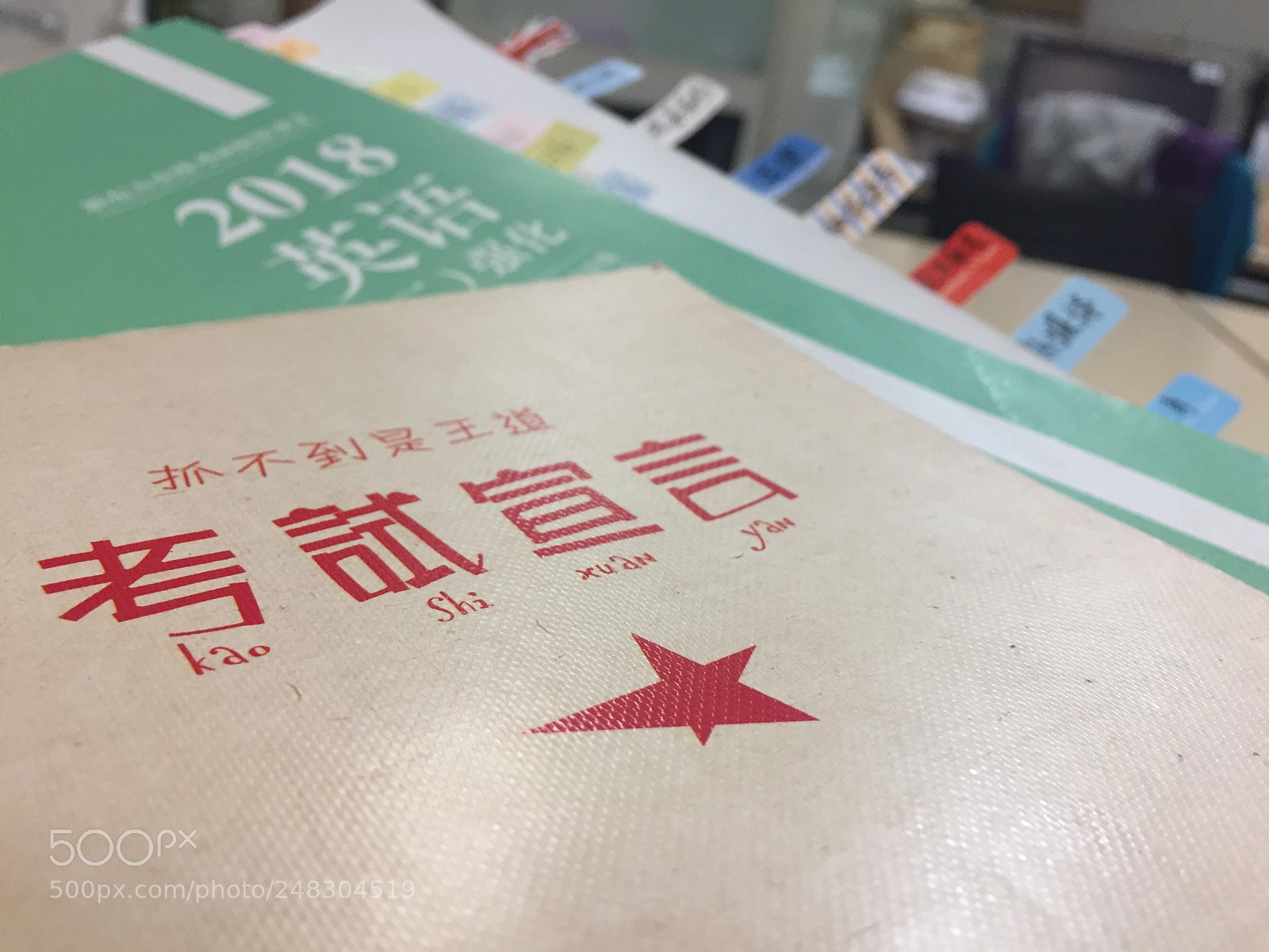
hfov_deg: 61.7
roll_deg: -10.4
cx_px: 634
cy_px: 476
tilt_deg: -17.8
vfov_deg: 48.2
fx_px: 1063
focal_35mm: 29
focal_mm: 4.15
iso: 125
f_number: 2.2
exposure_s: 1/33
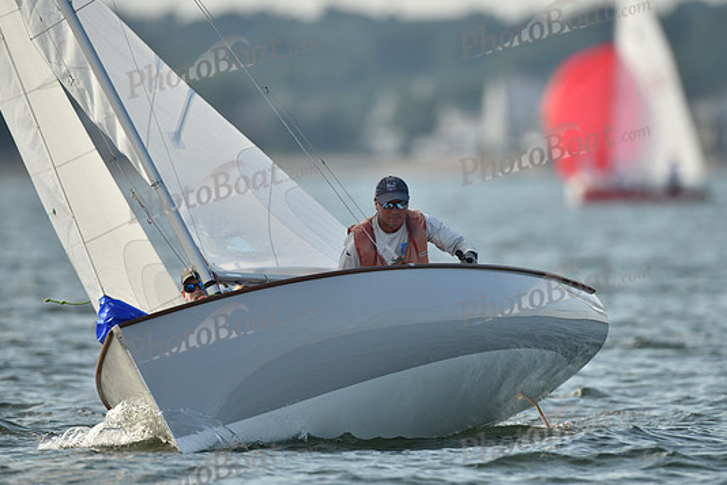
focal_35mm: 652
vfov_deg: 2.1
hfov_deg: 3.2
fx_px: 13166
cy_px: 240
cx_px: 389
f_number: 4
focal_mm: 600
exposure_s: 1/2000
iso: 250
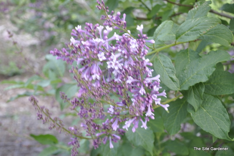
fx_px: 312
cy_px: 78
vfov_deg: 28.0
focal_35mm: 48
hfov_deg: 41.1
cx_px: 117
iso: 220
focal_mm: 32
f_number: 5.6
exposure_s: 1/30
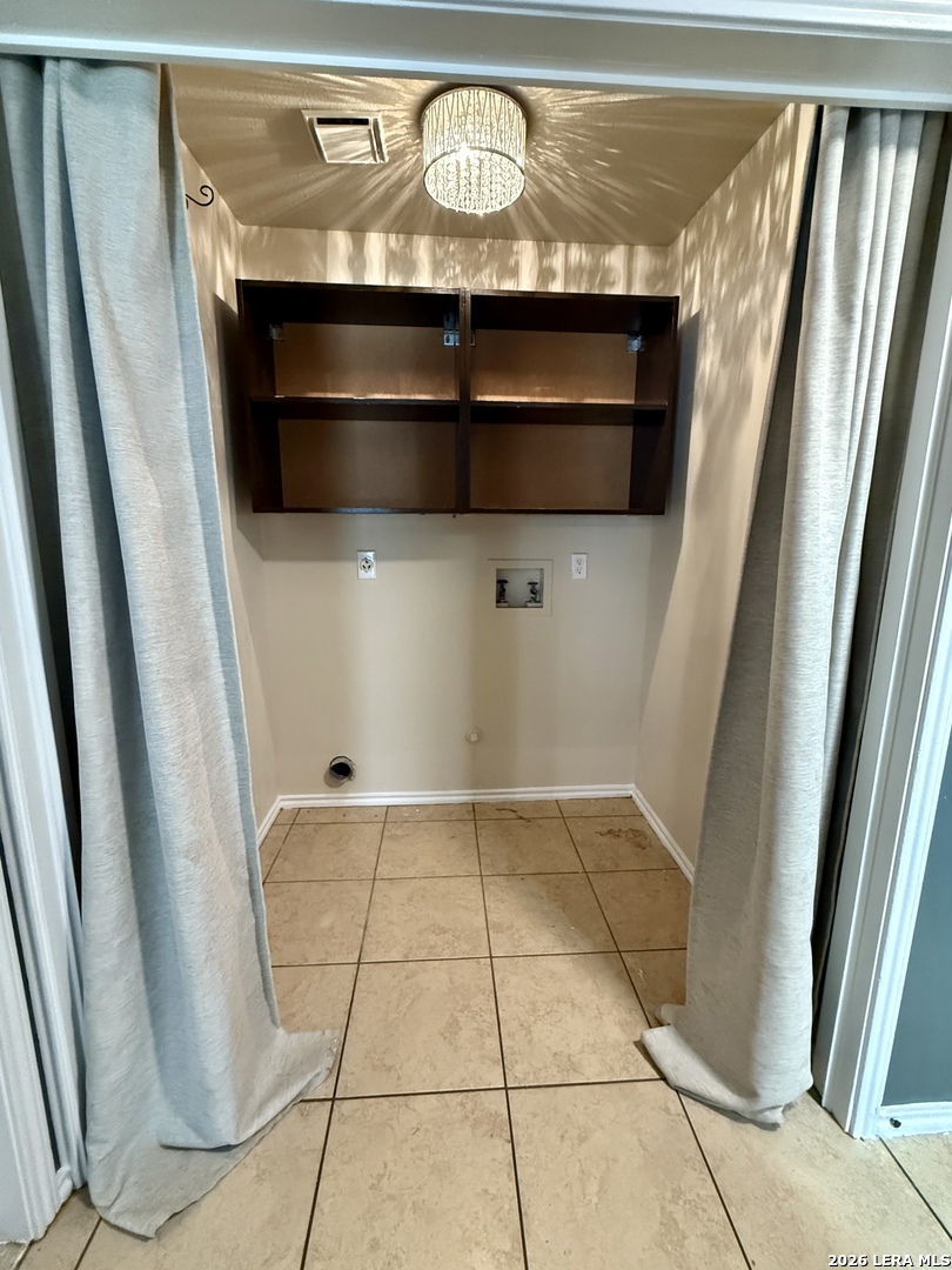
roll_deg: -1.0
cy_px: 635
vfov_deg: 102.1
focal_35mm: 14
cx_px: 476
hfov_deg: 85.7
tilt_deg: -9.8
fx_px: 513
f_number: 2.2
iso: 1000
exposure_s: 1/60
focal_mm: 2.22
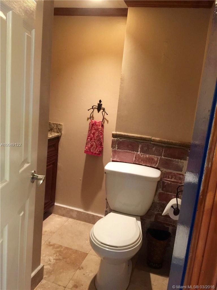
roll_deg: -5.4
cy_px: 145
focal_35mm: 29
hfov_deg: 48.2
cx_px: 108
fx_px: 242
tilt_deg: -11.8
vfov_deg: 61.7
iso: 125
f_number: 2.2
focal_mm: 4.15
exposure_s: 1/10
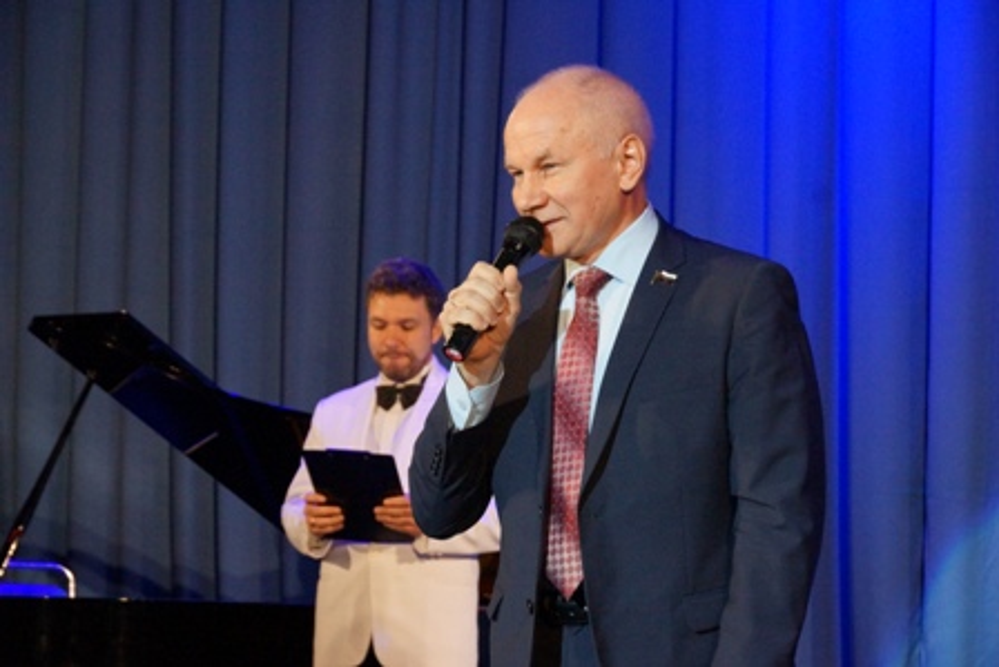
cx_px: 500
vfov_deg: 15.2
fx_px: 2498
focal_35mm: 90
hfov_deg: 22.6
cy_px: 334
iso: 2500
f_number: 7.1
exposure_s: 1/200
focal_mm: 60
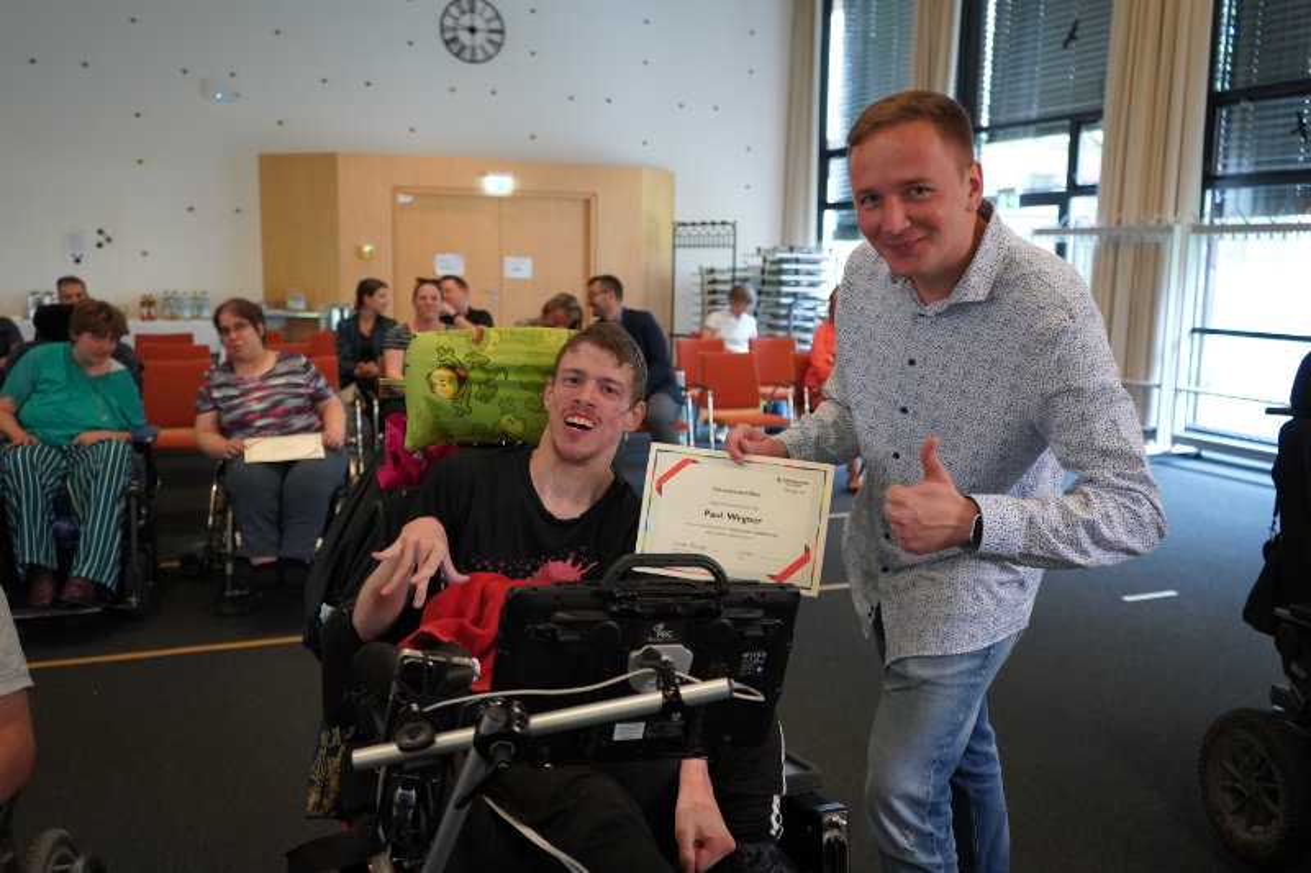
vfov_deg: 42.3
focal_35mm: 31
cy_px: 436
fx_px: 1129
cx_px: 656
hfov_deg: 60.3
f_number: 4
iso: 6400
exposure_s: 1/160
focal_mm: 31
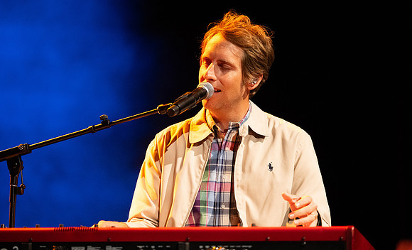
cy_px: 136
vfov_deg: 5.7
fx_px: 2518
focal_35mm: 226
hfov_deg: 9.4
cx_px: 206
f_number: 2.8
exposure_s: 1/640
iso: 5600
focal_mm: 200
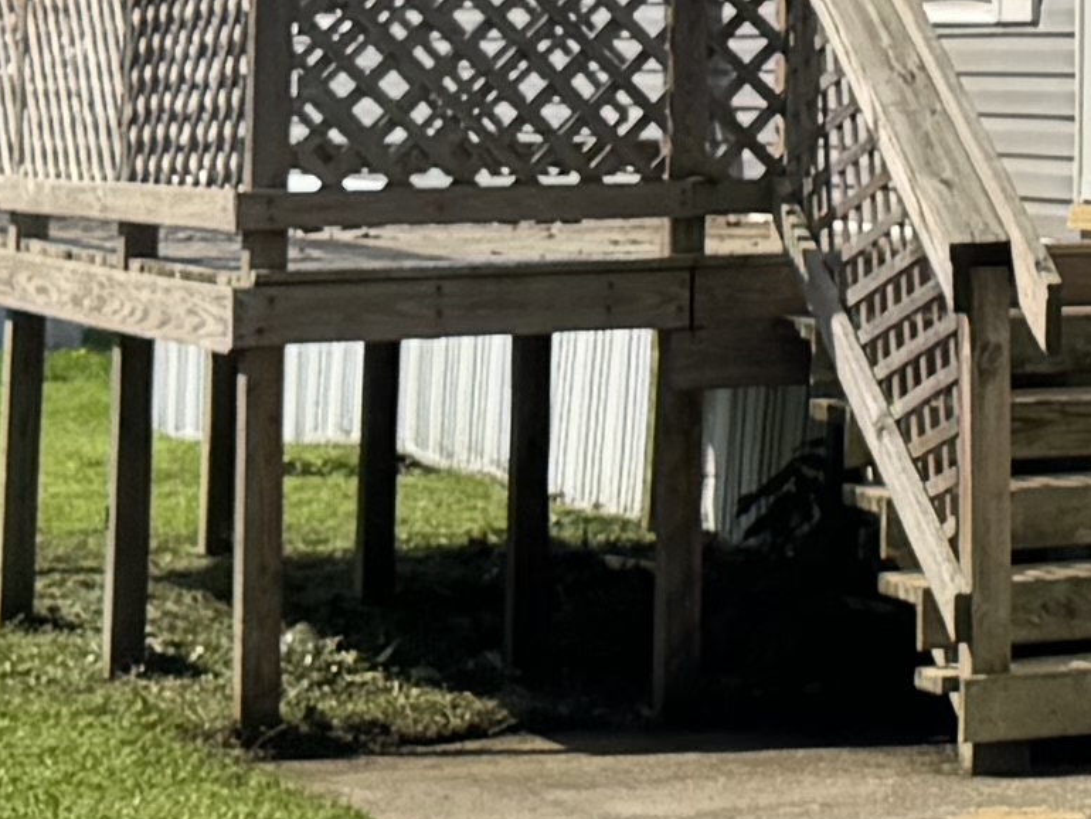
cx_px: 1833
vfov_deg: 8.2
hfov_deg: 10.6
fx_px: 5612
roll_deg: +0.3
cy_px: -458
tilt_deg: +4.3
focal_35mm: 178
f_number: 1.78
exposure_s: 1/6410
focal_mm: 6.76
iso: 80
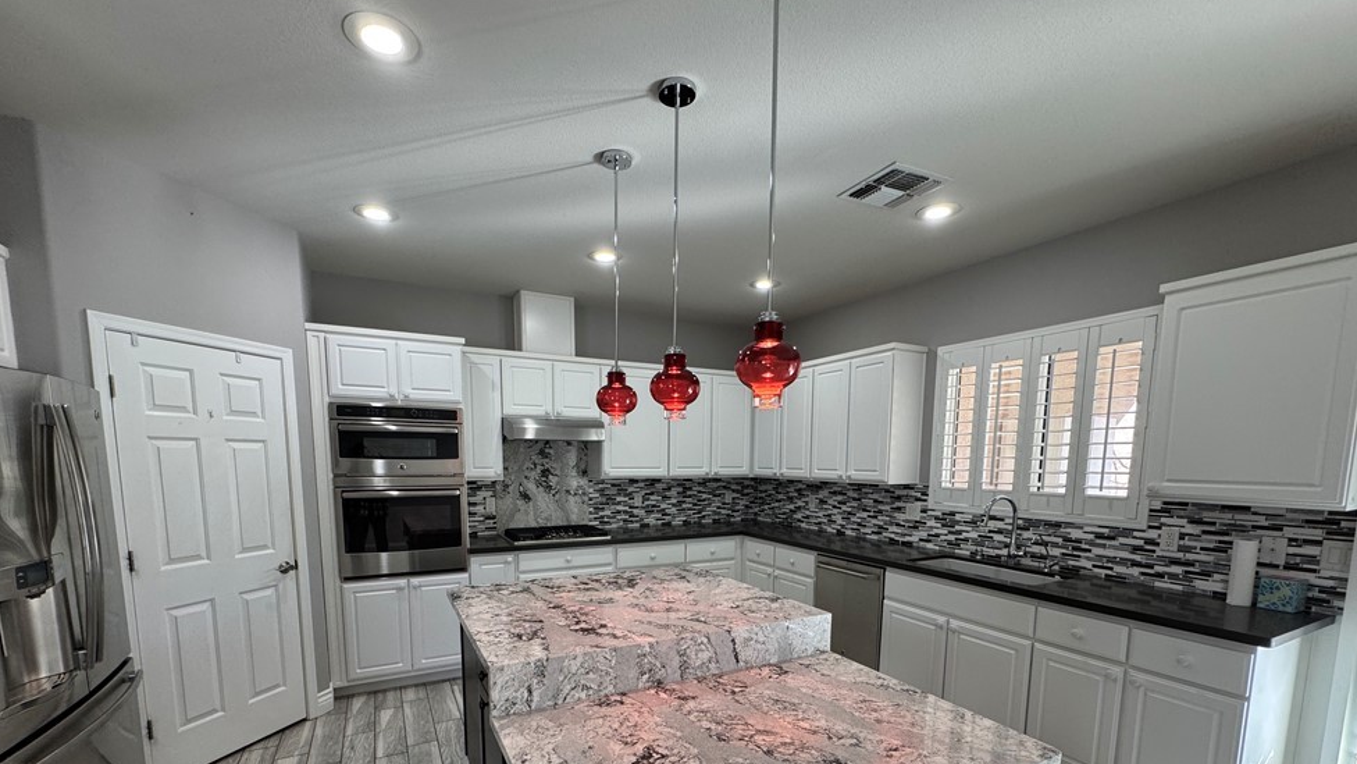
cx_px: 667
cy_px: 525
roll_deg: -0.4
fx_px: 576
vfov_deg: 64.9
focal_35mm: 16
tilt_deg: -7.4
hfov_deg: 99.4
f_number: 2.2
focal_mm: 2.22
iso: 160
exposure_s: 1/120
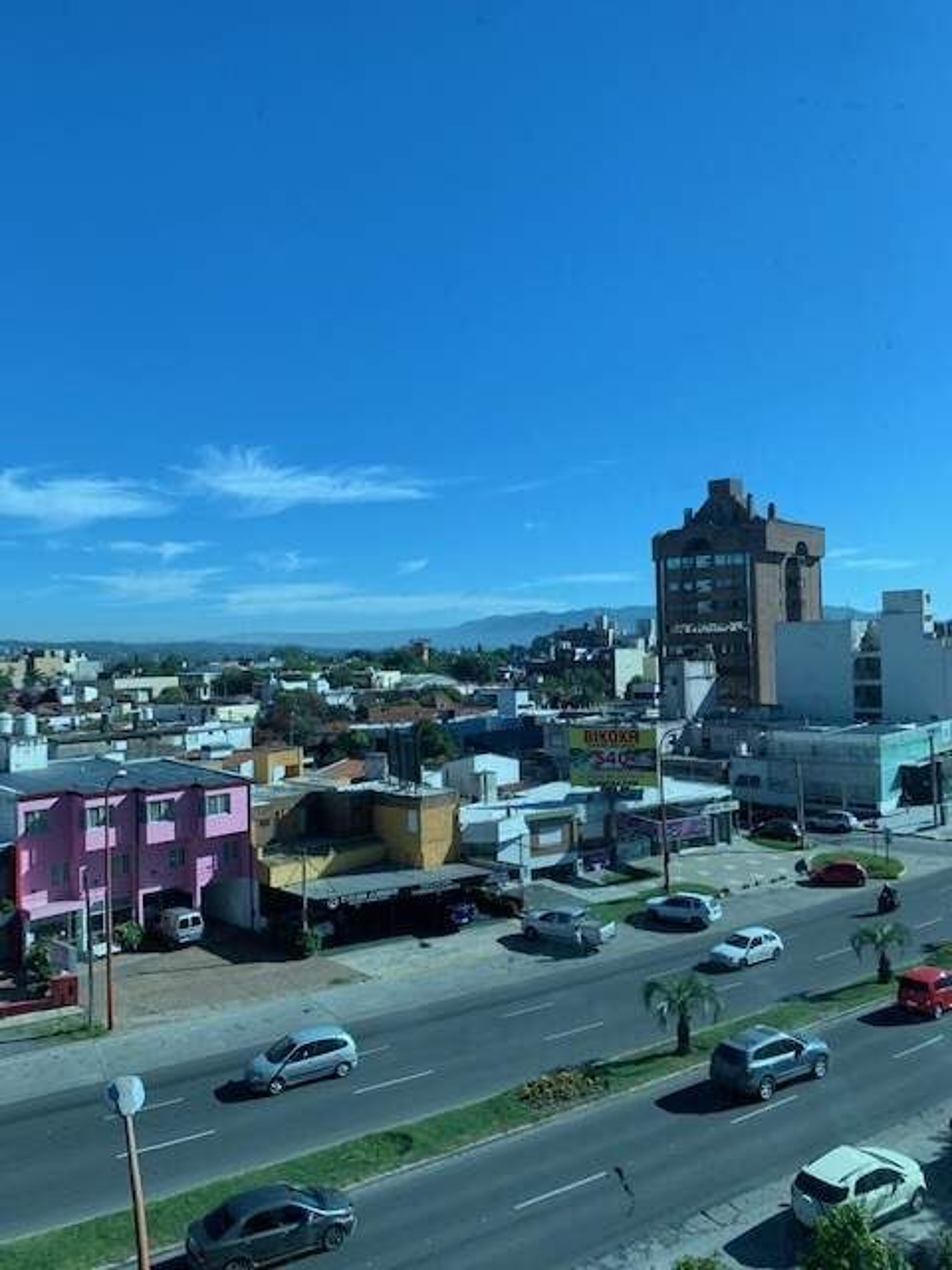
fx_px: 953
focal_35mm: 26
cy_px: 635
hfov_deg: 53.1
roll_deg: +2.1
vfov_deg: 67.3
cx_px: 476
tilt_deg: +0.6
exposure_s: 1/1314
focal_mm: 4.25
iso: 25
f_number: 1.8
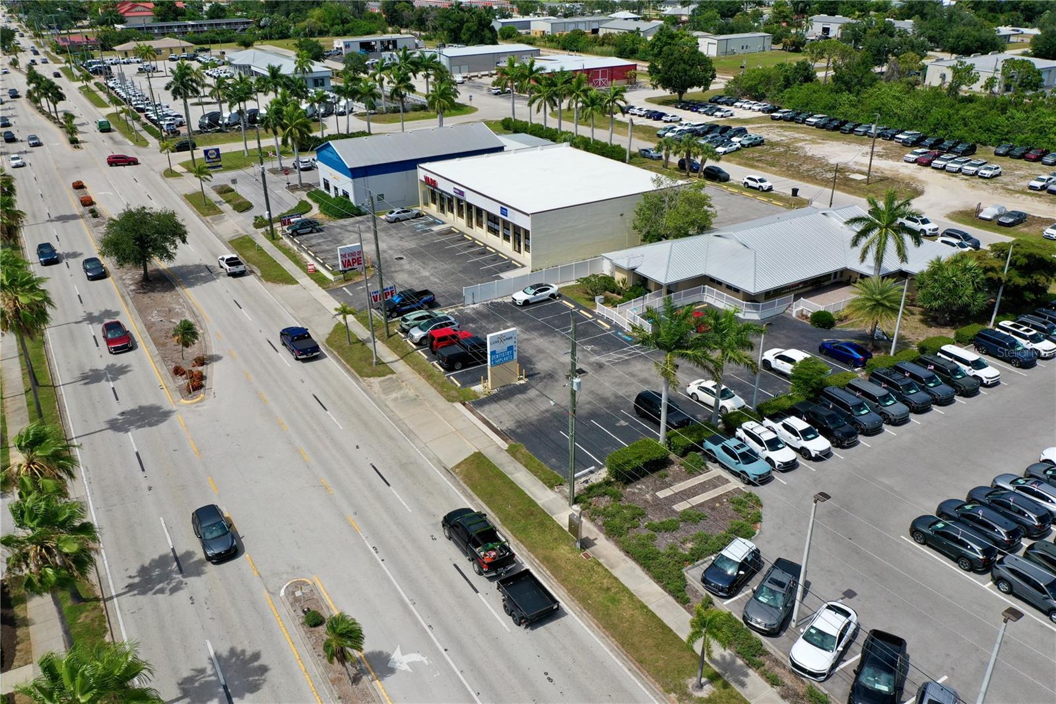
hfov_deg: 65.5
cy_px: 352
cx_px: 528
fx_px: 821
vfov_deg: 46.4
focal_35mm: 28
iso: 100
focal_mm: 10.26
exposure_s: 1/800
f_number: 6.3
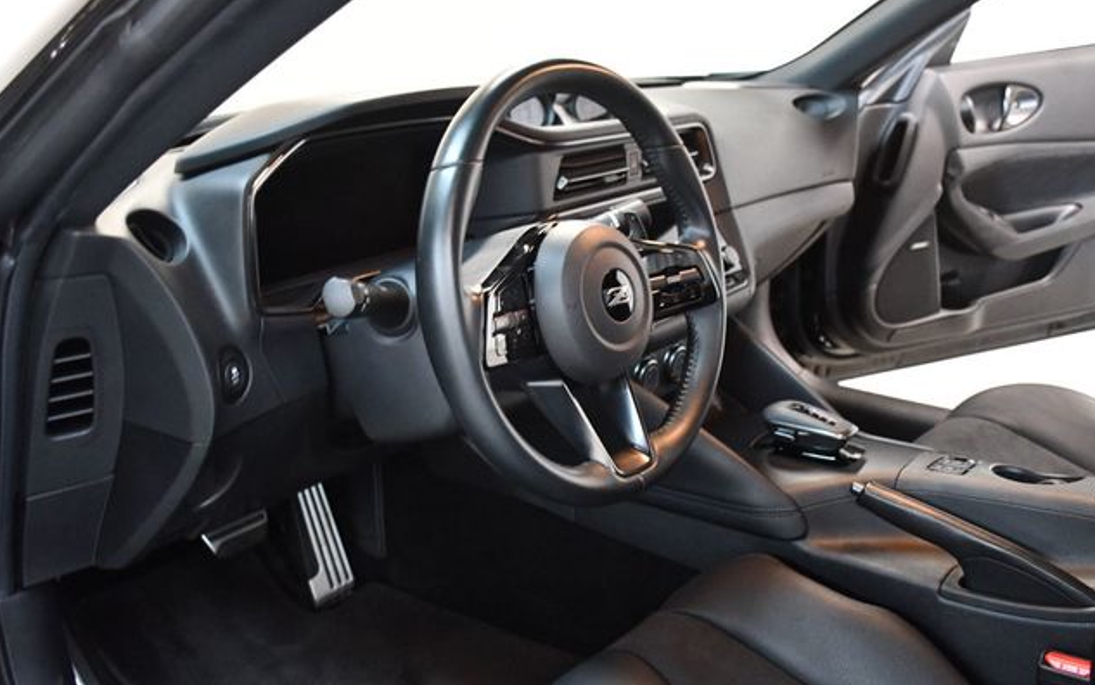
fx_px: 1045
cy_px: 334
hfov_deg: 55.3
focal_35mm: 35
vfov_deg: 36.3
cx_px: 547
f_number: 3.8
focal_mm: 23
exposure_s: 1/60
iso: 6400
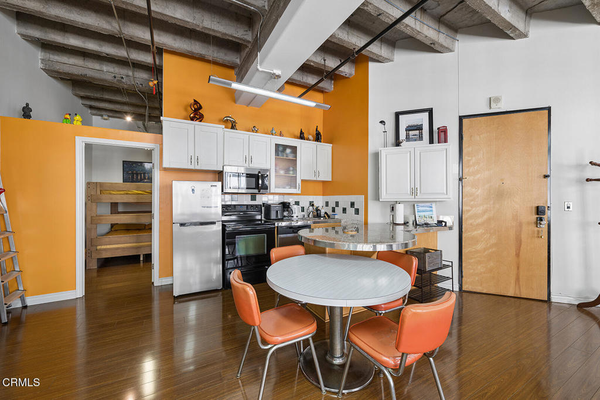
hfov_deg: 104.2
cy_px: 200
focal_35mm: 14
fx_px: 233
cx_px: 300
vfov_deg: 81.2
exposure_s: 1/13
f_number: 8
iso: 160
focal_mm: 14
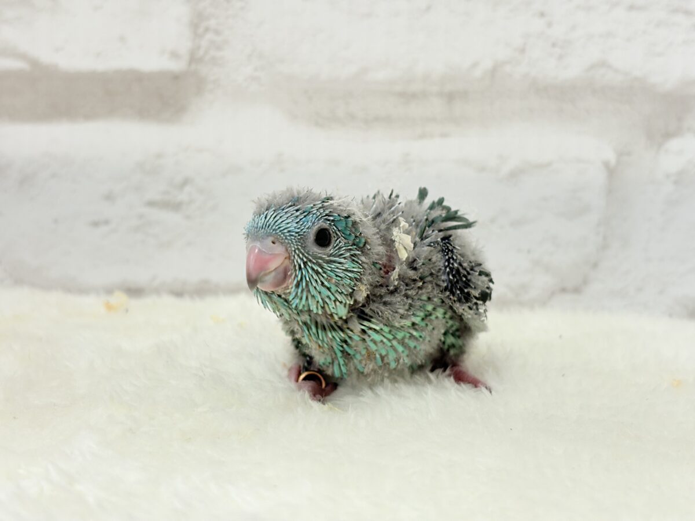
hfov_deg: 36.8
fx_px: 1044
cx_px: 348
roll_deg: -0.6
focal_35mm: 52
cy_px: 260
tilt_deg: -7.8
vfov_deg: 28.0
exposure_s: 1/50
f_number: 1.6
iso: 40
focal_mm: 5.96
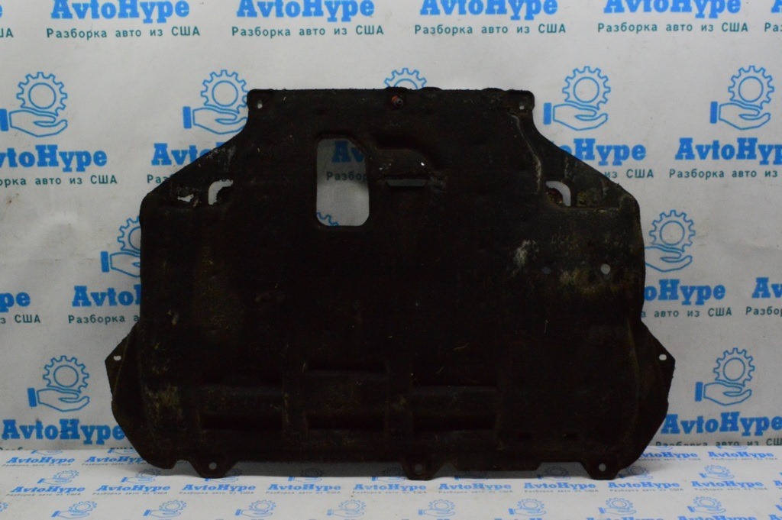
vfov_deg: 36.8
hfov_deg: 53.2
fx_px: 781
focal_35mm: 36
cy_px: 260
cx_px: 391
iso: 6400
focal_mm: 24
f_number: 25
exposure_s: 1/50
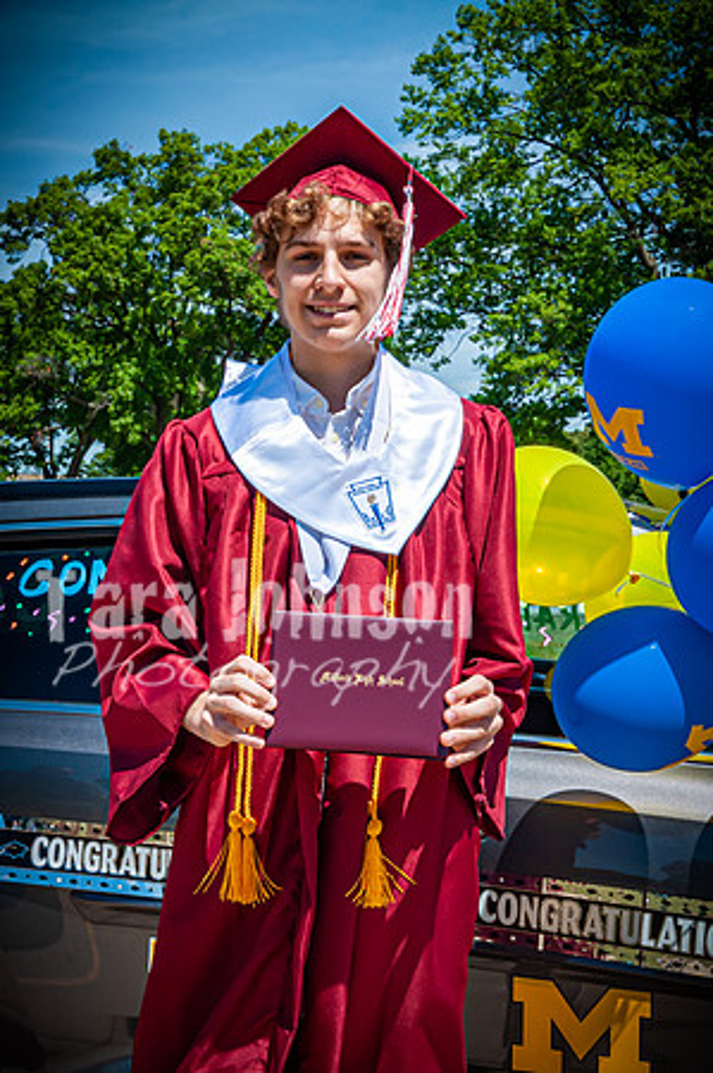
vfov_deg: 36.7
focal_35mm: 54
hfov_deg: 24.8
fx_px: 1616
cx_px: 292
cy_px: 536
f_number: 10
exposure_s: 1/400
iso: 200
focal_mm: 24
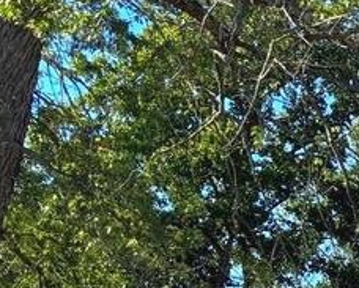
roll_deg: -1.6
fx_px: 1702
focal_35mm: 160
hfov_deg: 10.8
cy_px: 497
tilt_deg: +3.6
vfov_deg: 9.3
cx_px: 768
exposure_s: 1/1522
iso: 50
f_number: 1.6
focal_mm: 5.96
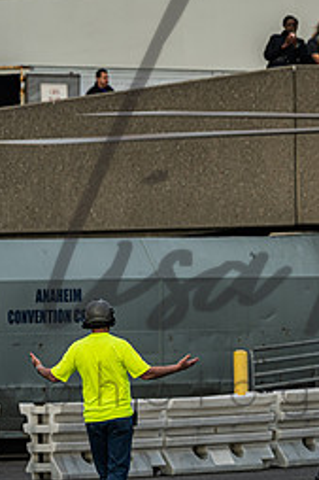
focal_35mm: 626
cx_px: 465
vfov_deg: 3.3
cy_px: 211
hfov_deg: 2.2
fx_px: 8331
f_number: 7.1
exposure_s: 1/200
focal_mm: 240
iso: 125
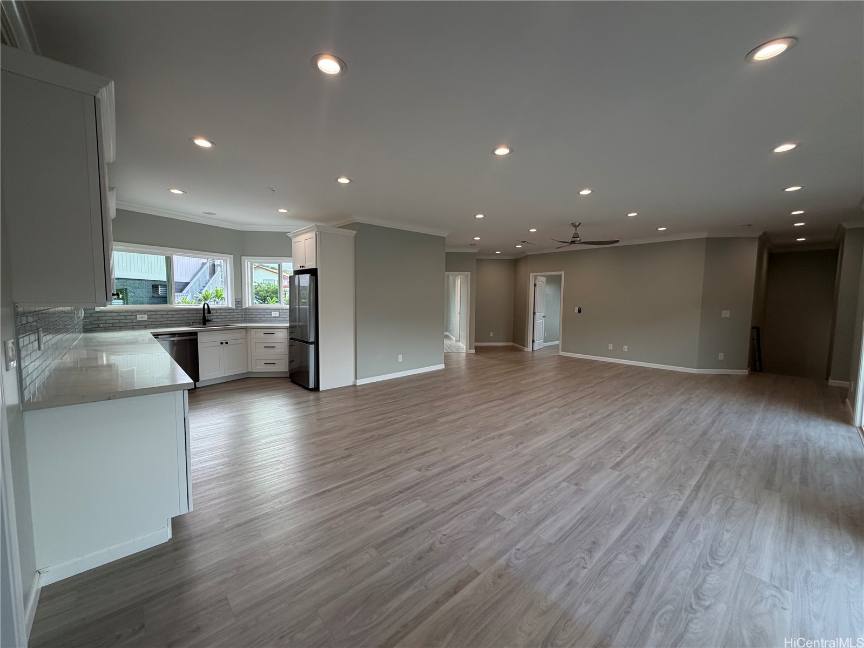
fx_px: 349
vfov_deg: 85.7
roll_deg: +0.1
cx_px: 432
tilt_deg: -5.2
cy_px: 324
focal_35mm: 14
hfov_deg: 102.1
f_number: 2.2
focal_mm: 2.22
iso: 80
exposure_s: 1/120
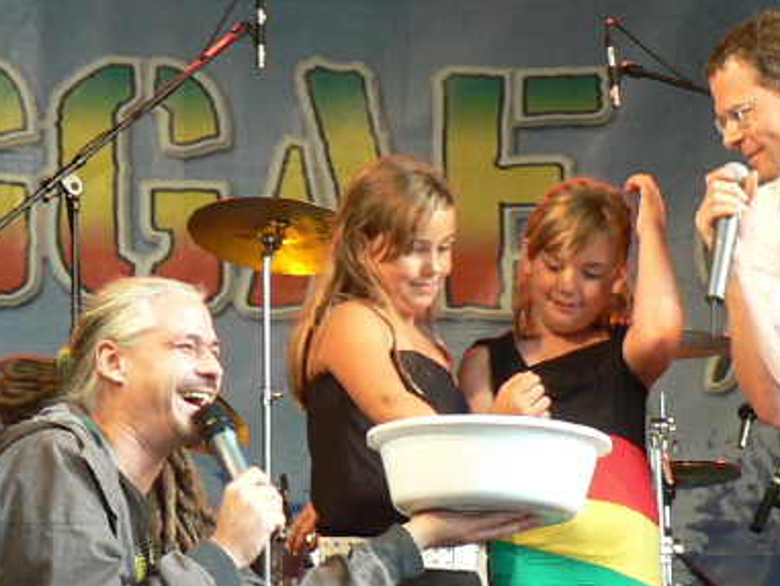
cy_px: 311
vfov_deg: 15.4
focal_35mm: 96
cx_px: 504
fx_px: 2164
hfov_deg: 20.4
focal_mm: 10.5
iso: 150
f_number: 3.2
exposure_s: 1/30
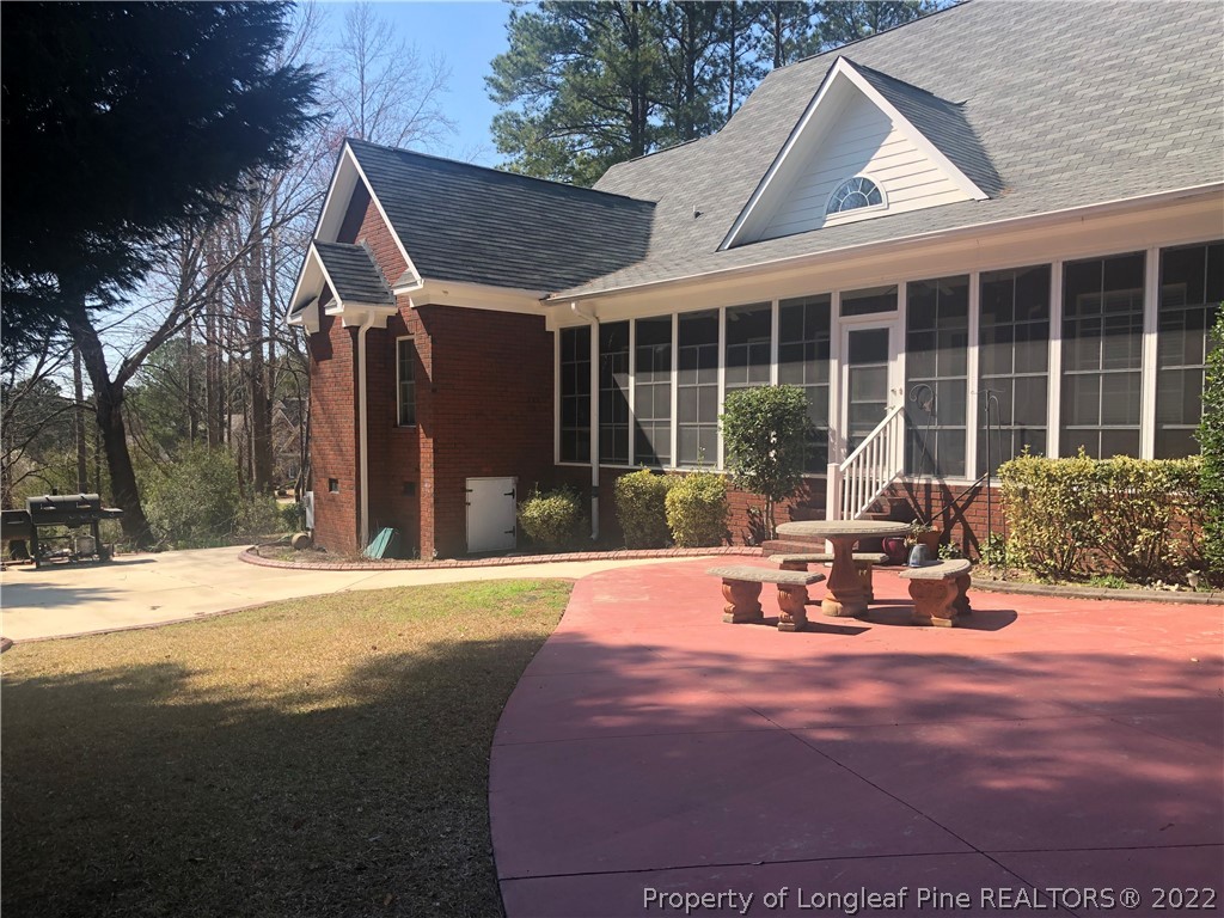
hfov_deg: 63.4
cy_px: 459
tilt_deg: -2.2
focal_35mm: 28
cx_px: 612
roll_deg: +0.1
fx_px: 990
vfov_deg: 49.7
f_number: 1.8
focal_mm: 4
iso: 20
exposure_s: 1/906
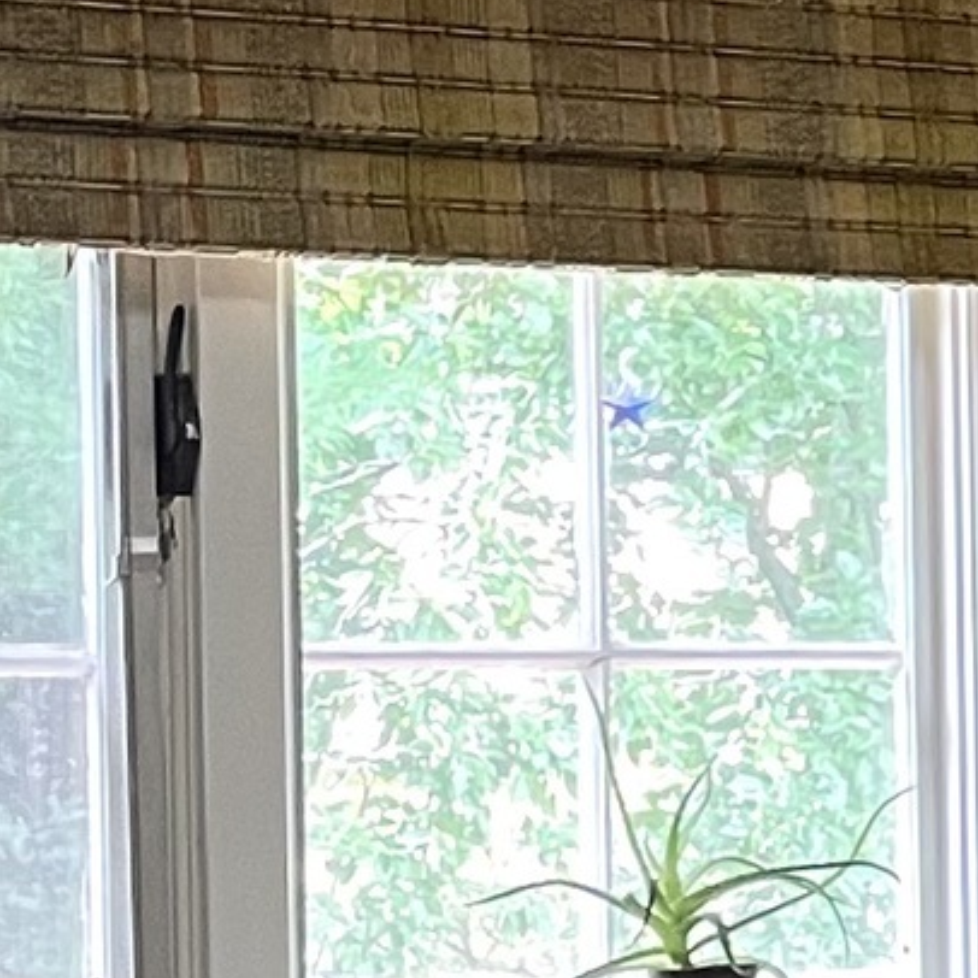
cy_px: 809
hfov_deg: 8.8
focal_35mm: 174
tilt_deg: -0.5
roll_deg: +1.1
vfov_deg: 10.0
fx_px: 5562
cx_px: 2616
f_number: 1.6
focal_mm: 4.2
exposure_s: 1/60
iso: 125
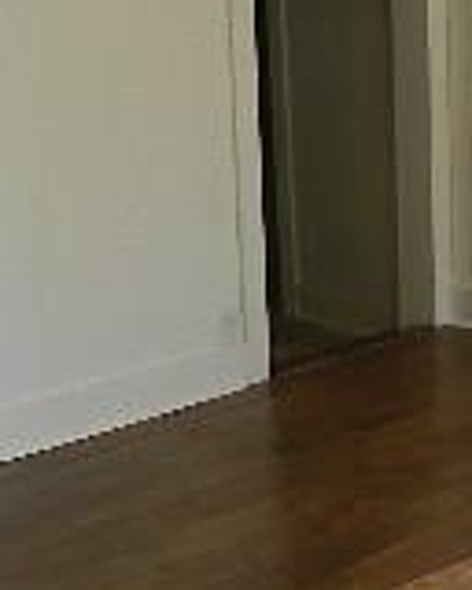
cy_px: 107
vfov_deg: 21.0
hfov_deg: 16.8
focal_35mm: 90
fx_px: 1572
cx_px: 442
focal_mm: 4
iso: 160
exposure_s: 1/60
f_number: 3.4
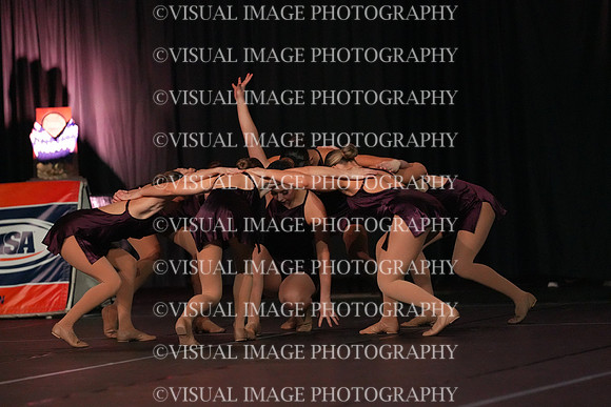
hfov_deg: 6.9
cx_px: 306
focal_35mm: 300
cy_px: 204
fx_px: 5093
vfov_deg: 4.6
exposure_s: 1/1250
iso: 16000
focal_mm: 300
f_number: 3.5
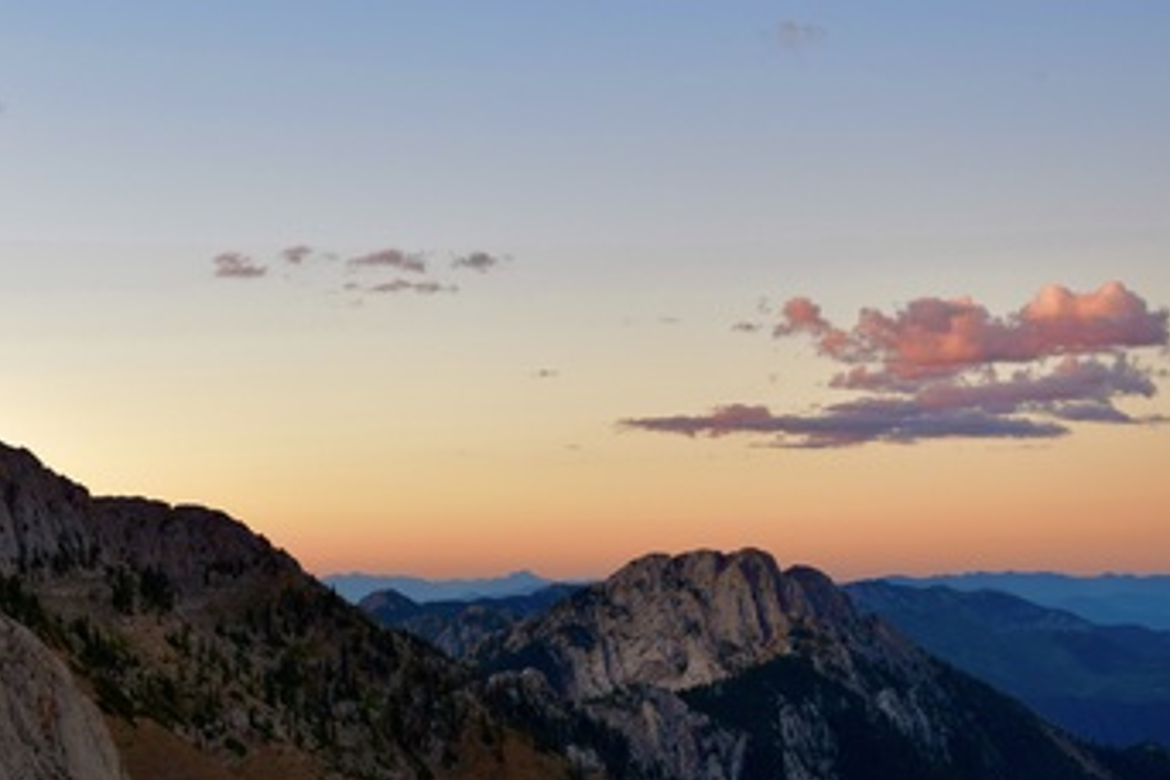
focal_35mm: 59
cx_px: 411
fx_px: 1917
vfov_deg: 22.9
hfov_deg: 33.7
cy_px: 532
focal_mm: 24
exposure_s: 1/100
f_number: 5
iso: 400
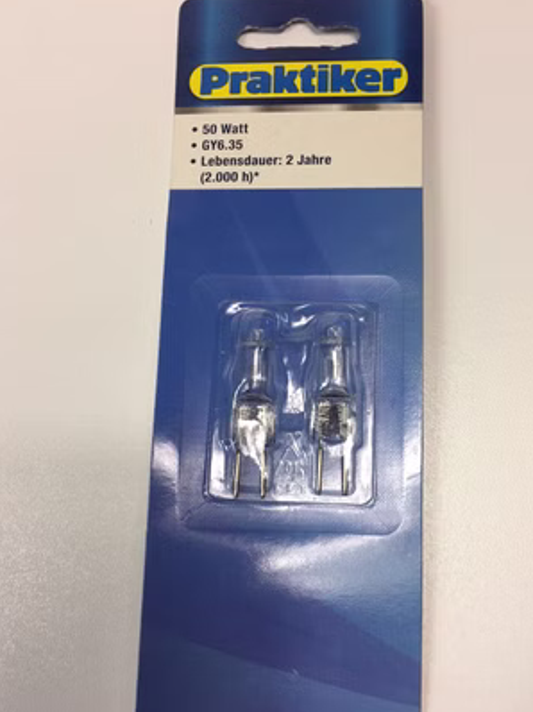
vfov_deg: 52.6
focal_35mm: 35
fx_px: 719
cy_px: 379
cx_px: 283
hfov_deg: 40.6
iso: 50
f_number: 2.2
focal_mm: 4.15
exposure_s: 1/100
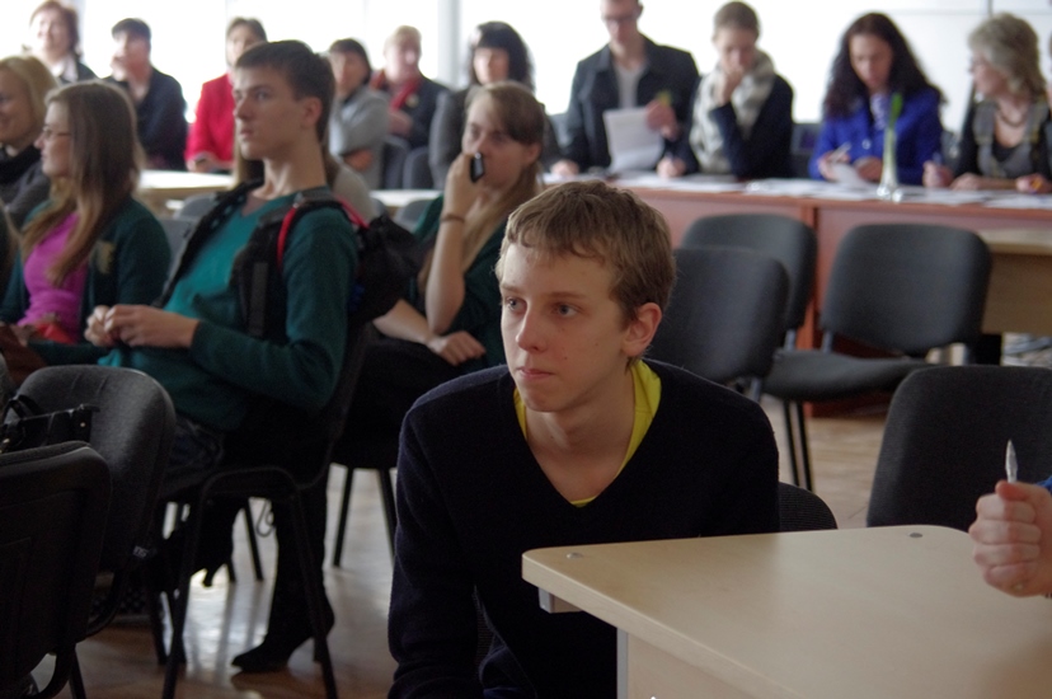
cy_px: 350
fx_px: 3181
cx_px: 526
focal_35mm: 109
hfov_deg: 18.8
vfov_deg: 12.5
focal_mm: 72.5
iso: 1600
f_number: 4.5
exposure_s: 1/40
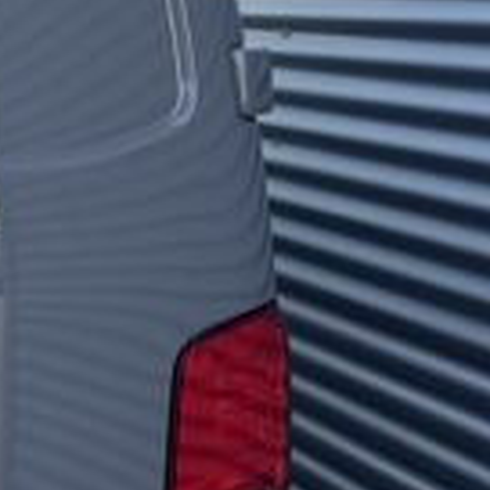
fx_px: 2082
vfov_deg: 13.4
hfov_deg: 12.2
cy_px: 299
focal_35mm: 130
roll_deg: -0.1
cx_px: -429
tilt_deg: -8.9
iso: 50
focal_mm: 5.96
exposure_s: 1/591
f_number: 1.6
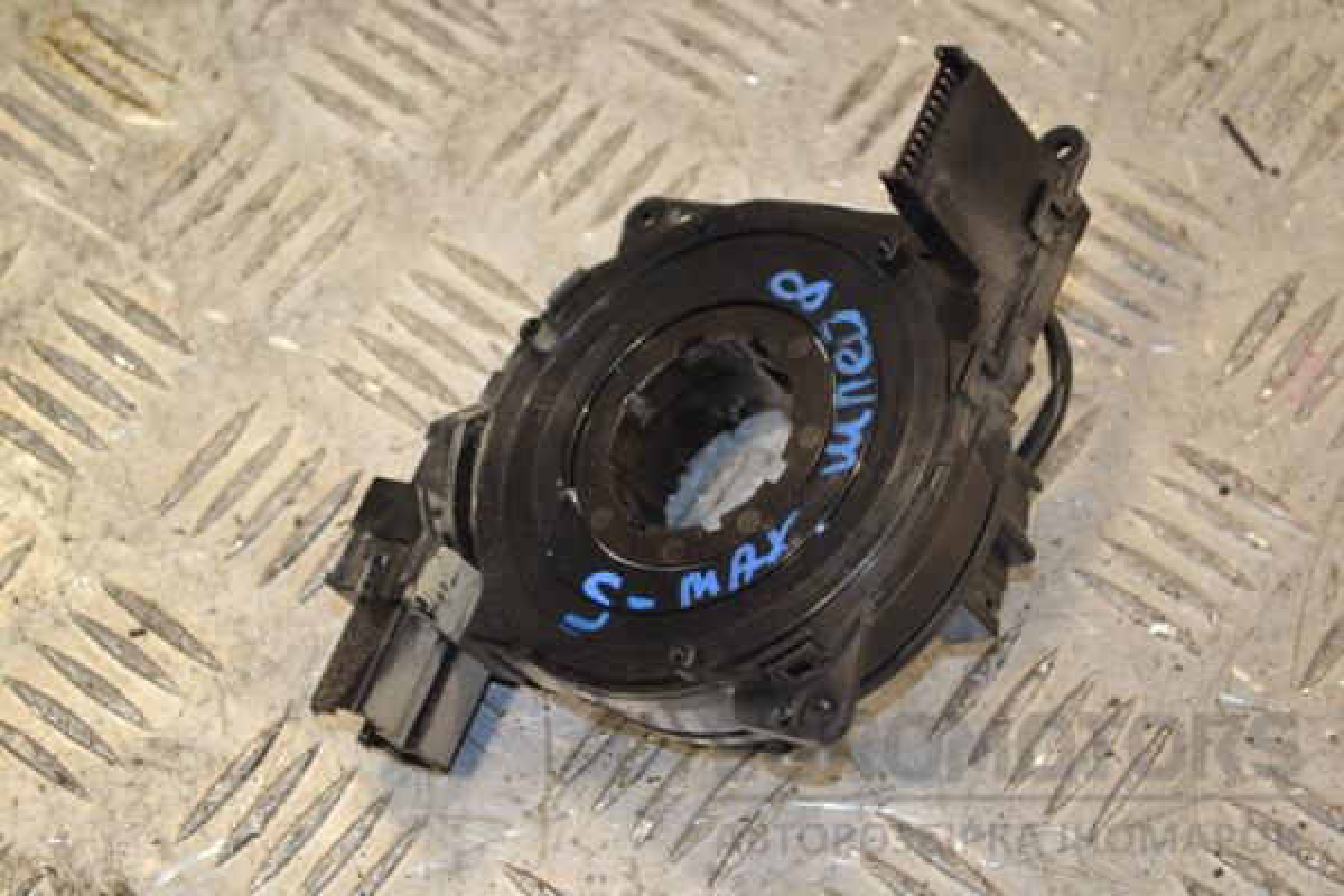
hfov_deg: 26.0
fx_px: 2912
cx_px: 672
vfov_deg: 17.5
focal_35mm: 78
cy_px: 448
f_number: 5.6
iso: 400
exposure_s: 1/60
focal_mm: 52
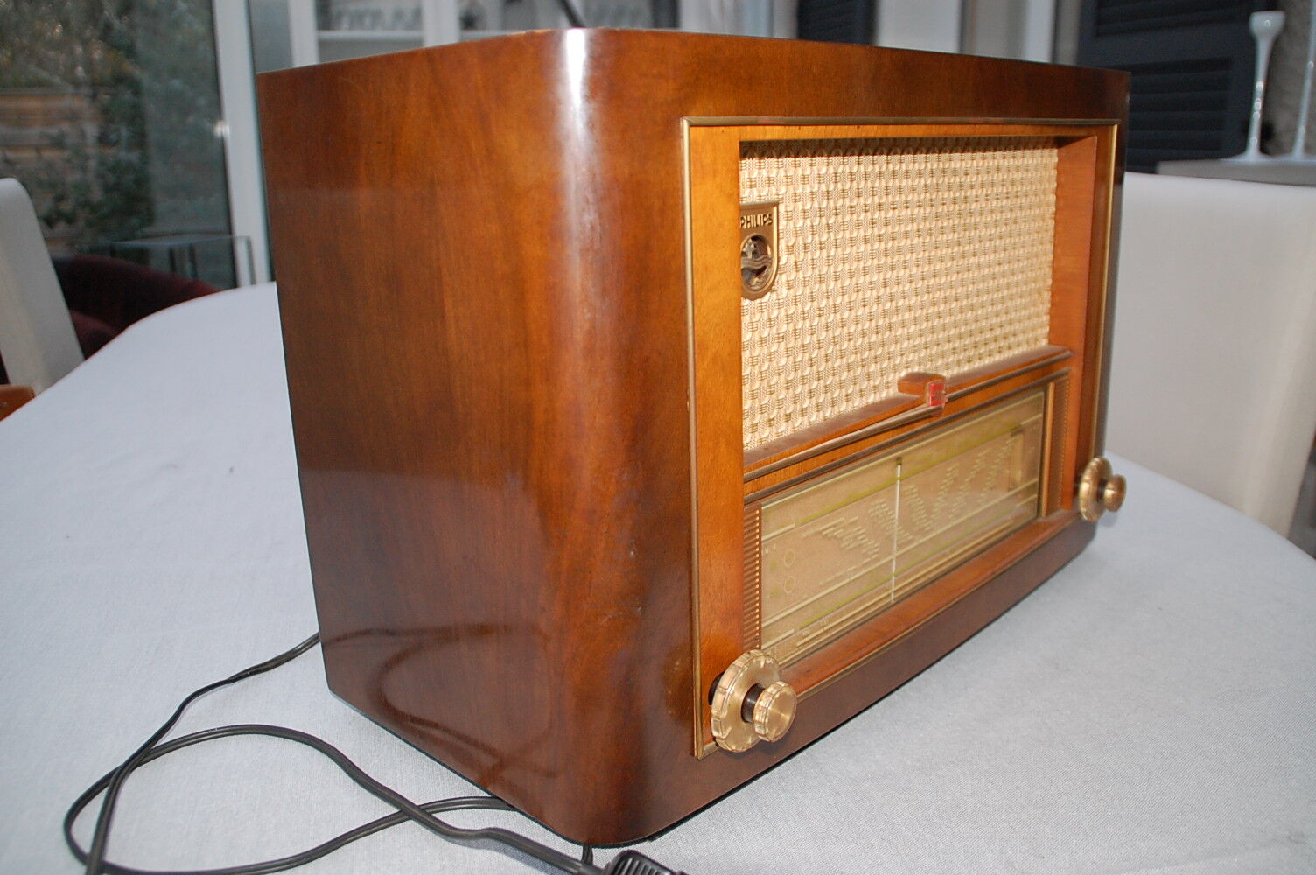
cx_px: 658
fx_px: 1205
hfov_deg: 57.3
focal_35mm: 33
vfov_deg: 39.9
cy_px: 438
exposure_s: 1/60
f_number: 4
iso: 800
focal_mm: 22
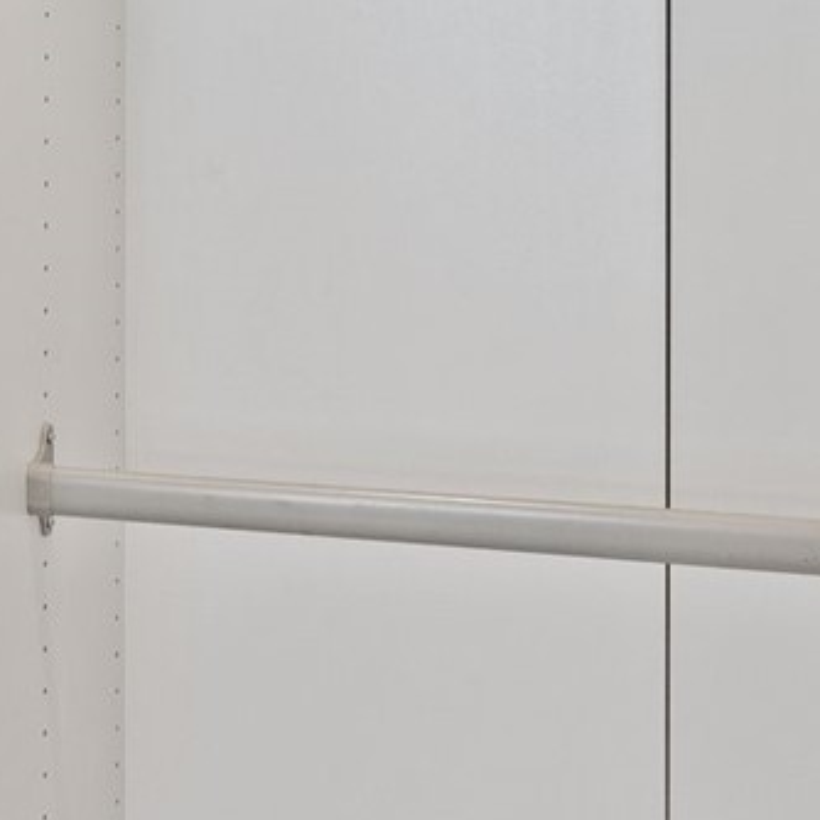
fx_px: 1849
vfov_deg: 24.7
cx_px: -171
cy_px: 185
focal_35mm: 69
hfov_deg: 22.9
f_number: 8
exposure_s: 1/3
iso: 200
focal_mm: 16
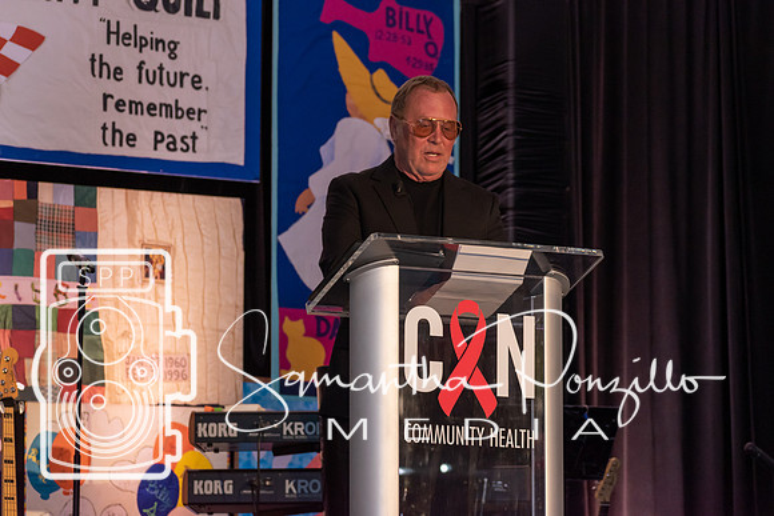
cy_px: 258
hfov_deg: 14.8
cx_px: 387
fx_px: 2975
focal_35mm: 138
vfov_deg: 9.9
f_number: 4.8
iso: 1100
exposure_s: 1/60
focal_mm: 92
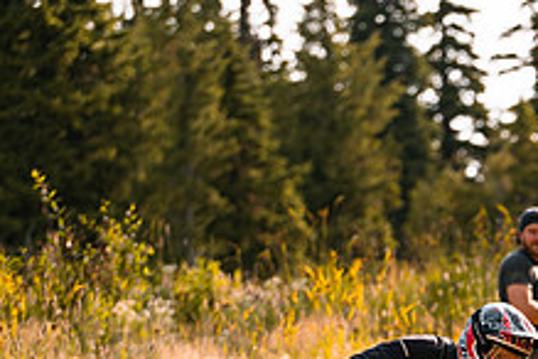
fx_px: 4035
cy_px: 381
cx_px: 612
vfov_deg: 5.1
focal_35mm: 270
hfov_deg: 7.6
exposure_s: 1/1250
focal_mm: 102
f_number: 2.8
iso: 110
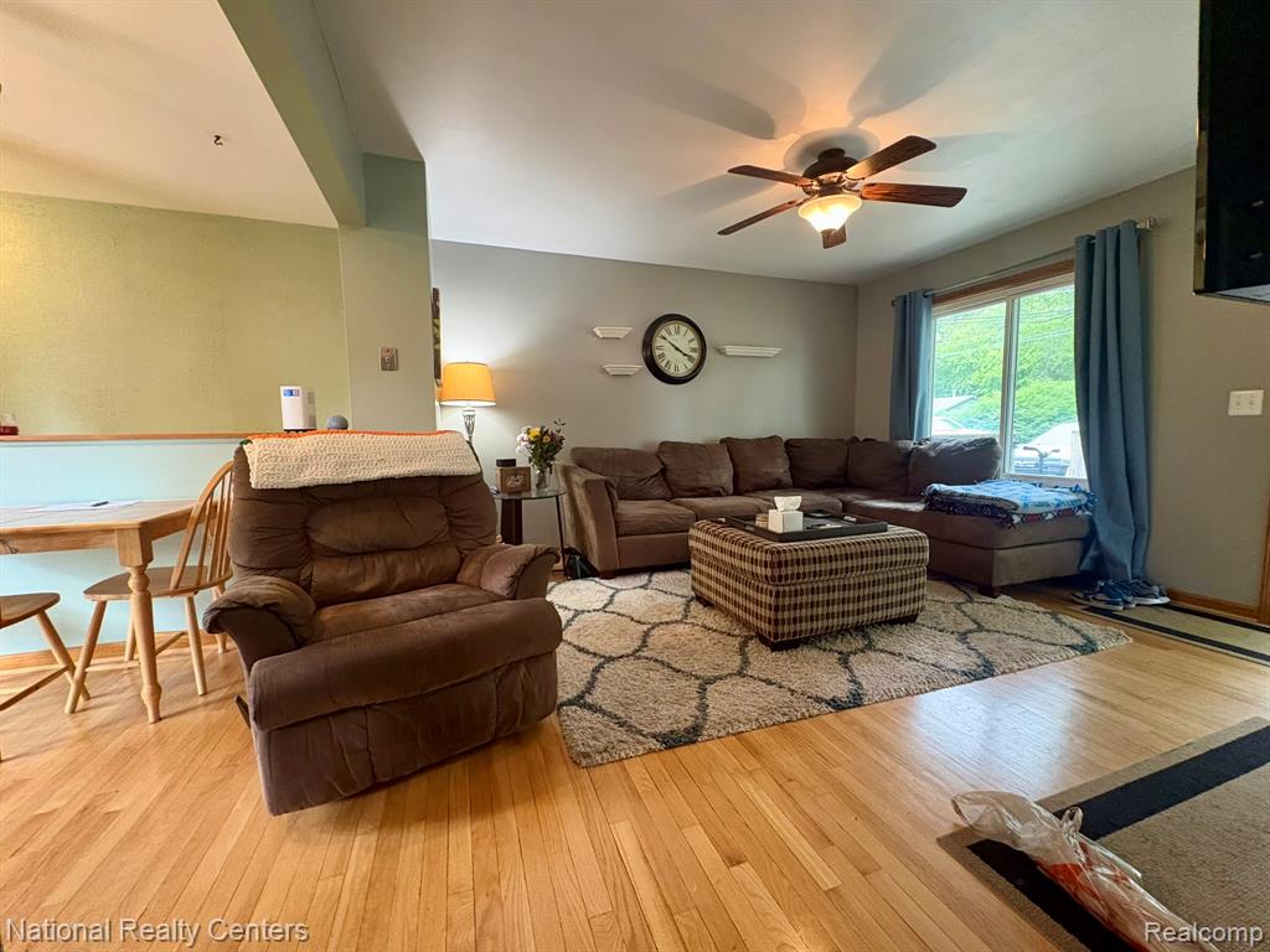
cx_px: 635
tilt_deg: -3.7
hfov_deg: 102.1
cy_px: 476
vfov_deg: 85.7
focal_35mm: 14
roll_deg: +1.0
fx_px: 514
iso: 500
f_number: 2.2
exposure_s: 1/60
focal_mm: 2.22
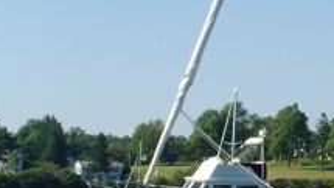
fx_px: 1577
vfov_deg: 6.8
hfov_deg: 11.6
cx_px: 489
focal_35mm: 178
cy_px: -2
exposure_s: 1/250
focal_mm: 8.5
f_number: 6.8
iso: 50
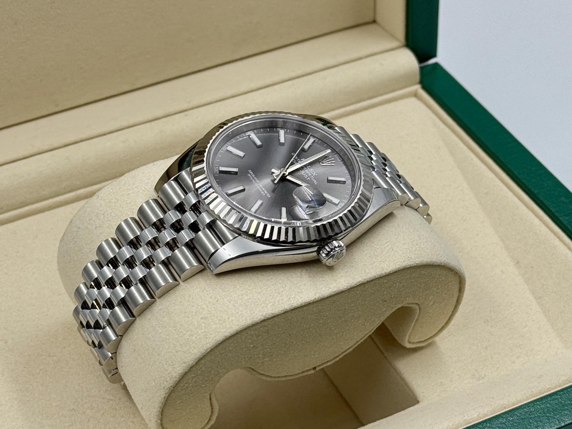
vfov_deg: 30.3
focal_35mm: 48
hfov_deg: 39.7
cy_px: 214
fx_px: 793
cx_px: 286
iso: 64
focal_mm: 6.76
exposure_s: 1/503
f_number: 1.78
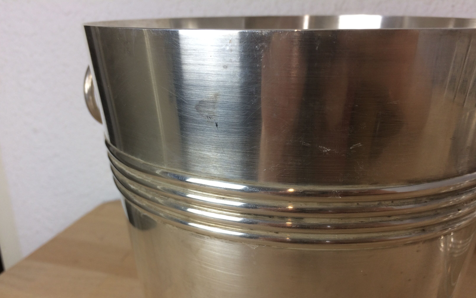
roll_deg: -0.5
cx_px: 239
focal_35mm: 31
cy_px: 180
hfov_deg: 61.2
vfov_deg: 40.4
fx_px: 402
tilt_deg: -20.3
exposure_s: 1/50
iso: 40
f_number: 2.2
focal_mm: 4.15
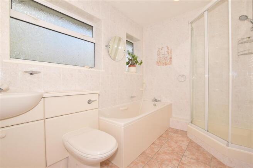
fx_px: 105
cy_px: 84
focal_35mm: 15
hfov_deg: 100.4
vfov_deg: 77.3
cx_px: 126
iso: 400
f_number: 18
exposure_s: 1/200
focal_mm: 10
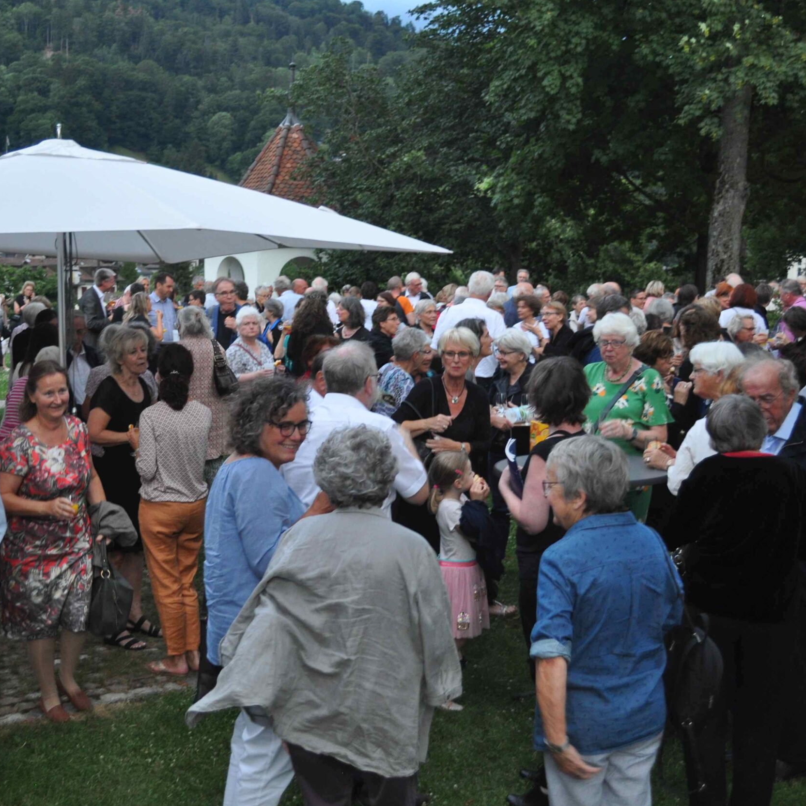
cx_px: 320
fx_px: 1238
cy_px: 410
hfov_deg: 35.9
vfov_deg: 36.1
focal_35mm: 47
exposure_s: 1/40
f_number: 4
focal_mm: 24
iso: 800
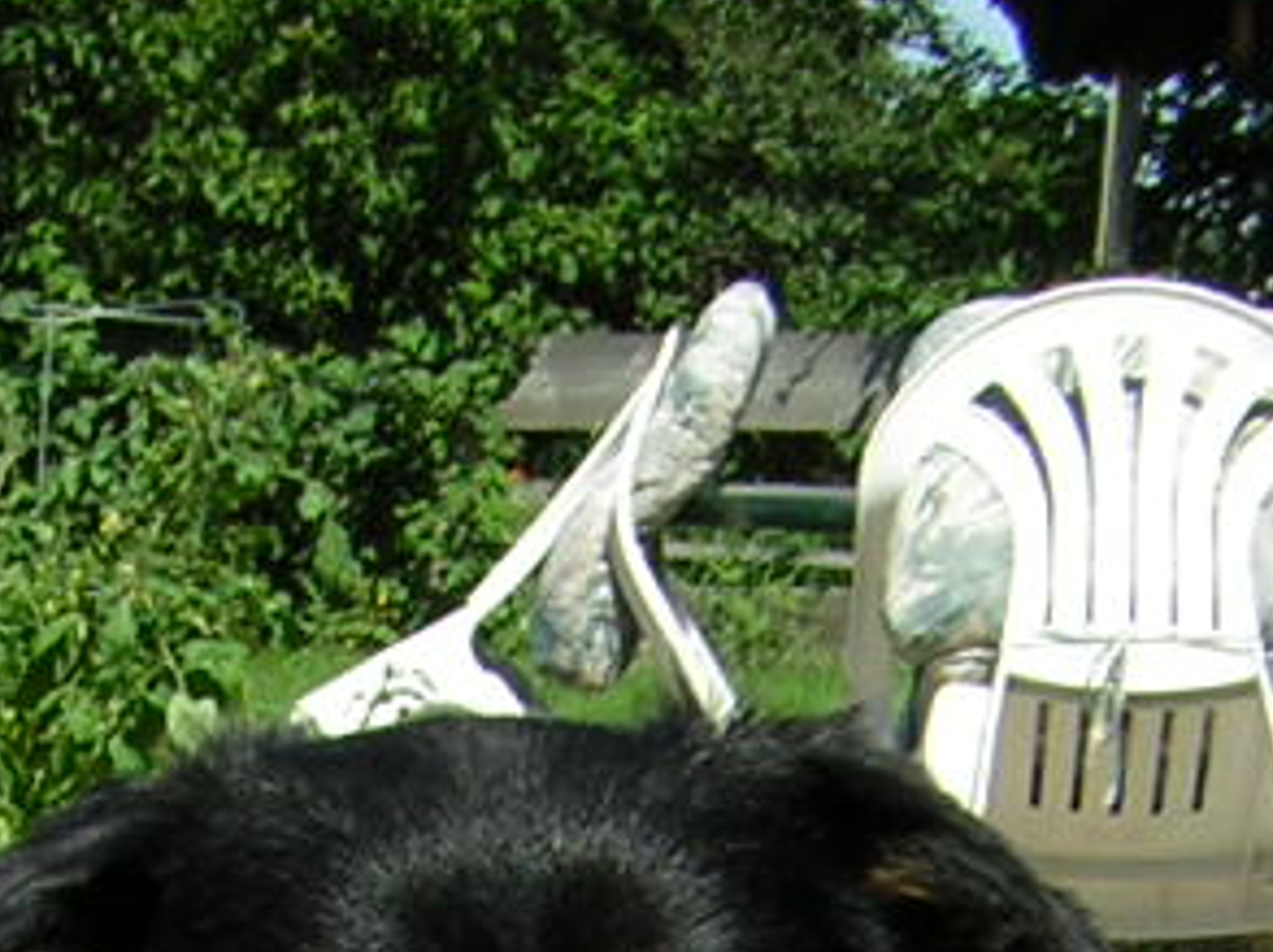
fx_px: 4628
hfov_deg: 15.7
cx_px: 517
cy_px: 1639
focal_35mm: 126
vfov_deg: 11.1
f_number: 5.2
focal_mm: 4.7
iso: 50
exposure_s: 1/335
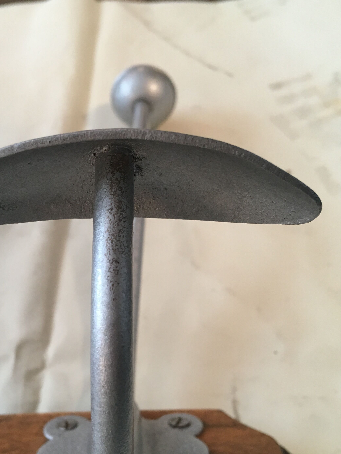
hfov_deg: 34.1
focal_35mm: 42
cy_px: 252
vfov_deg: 44.7
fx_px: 552
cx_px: 125
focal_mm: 4.15
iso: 100
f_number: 2.2
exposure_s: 1/33
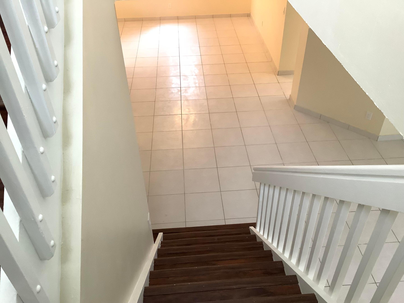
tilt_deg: -40.3
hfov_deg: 58.4
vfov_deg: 45.4
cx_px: 202
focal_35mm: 31
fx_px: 362
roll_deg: -0.2
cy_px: 152
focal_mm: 3.3
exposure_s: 1/40
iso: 250
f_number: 2.4
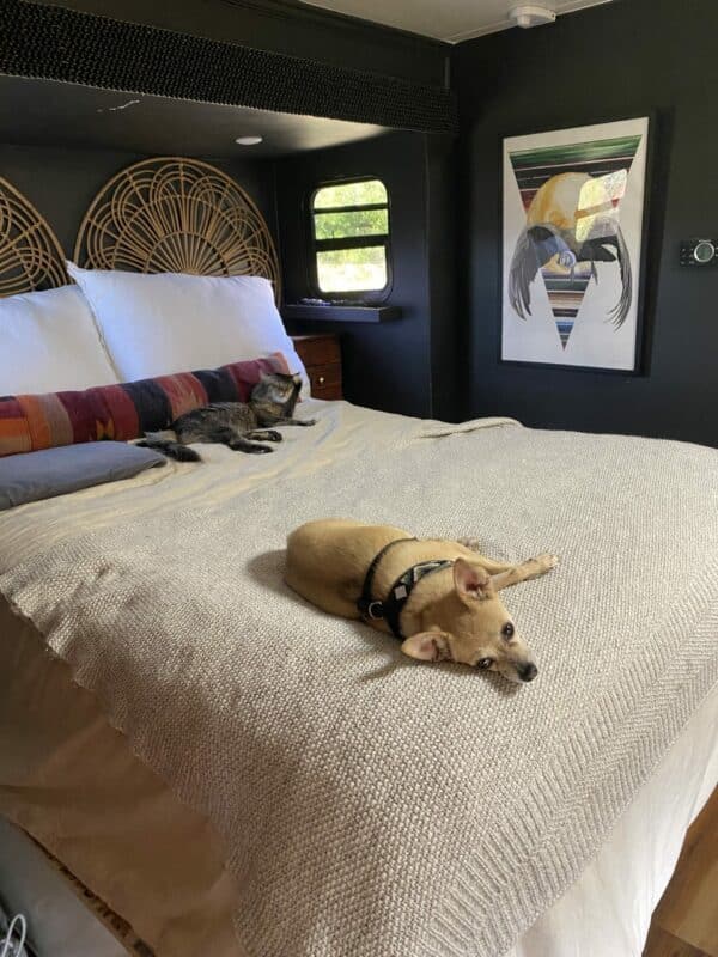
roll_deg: +2.2
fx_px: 719
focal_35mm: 26
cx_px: 359
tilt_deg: -17.0
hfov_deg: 53.1
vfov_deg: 67.3
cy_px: 478
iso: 320
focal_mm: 4.25
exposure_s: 1/60
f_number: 1.8
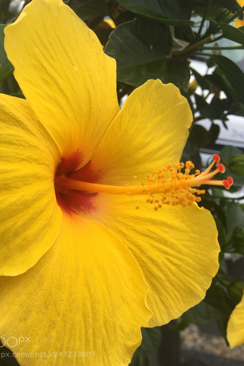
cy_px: 185
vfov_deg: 60.3
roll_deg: -10.9
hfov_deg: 42.3
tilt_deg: -29.1
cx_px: 113
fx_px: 315
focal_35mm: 31
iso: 25
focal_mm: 4.15
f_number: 2.2
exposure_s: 1/610
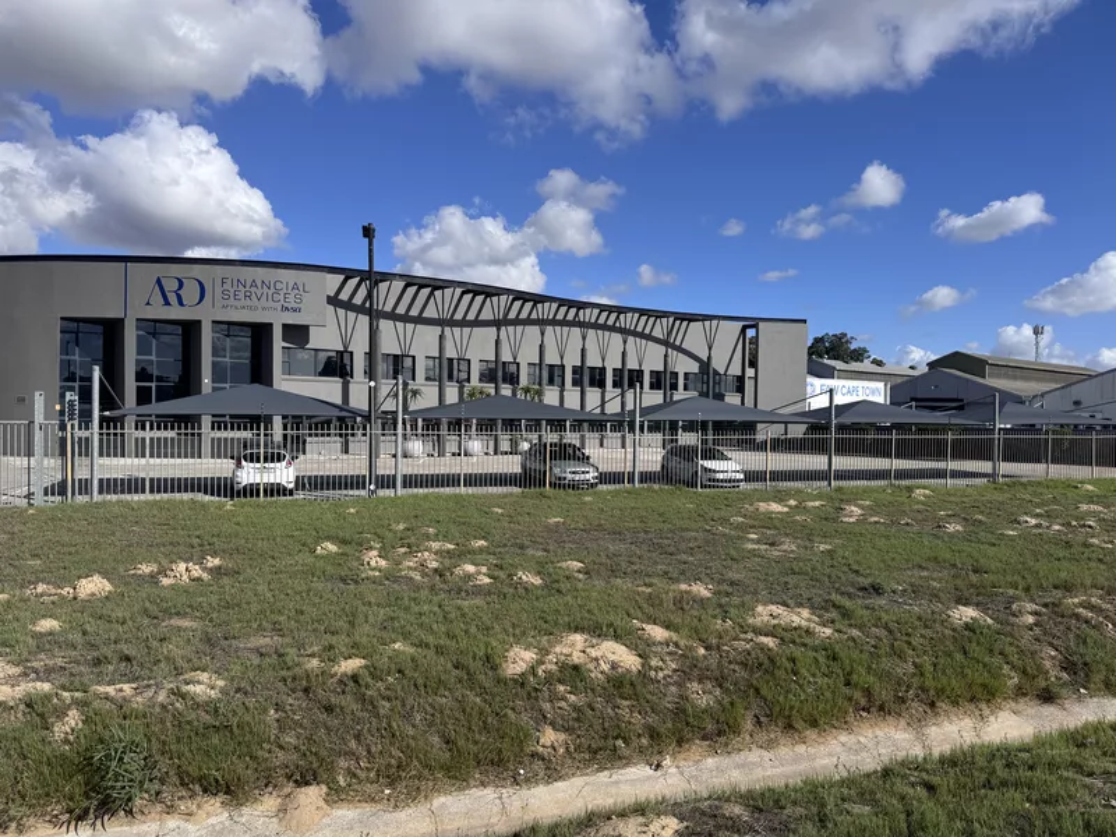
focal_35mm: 24
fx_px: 774
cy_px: 418
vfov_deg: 56.8
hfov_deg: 71.6
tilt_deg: -0.2
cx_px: 558
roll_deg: -0.9
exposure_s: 1/6410
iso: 80
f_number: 1.78
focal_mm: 6.76
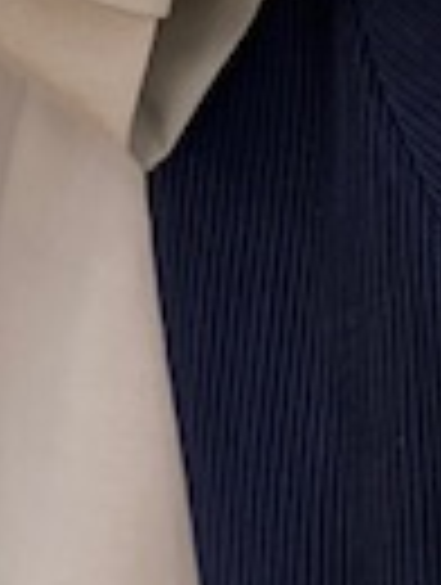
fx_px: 3996
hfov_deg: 6.3
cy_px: -752
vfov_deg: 7.8
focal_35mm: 236
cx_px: -153
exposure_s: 1/286
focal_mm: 6.76
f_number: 1.78
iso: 80
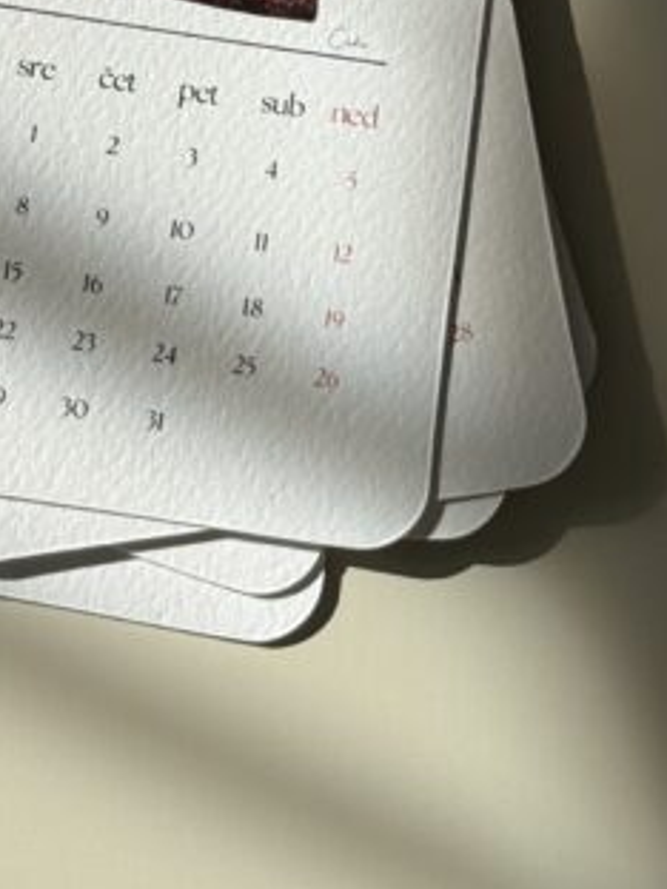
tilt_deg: -79.9
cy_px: -85
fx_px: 3160
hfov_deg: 12.0
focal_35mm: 123
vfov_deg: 15.6
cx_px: 117
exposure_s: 1/1715
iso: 64
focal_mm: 6.76
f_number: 1.78
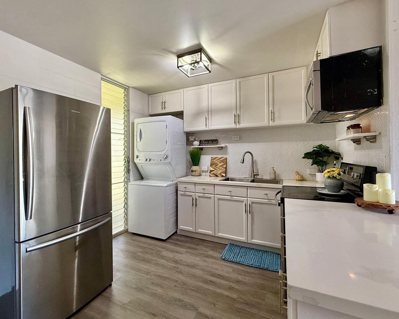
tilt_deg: +1.0
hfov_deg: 89.4
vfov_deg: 77.0
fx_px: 201
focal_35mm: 17
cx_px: 181
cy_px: 155
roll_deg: +0.3
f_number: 2.2
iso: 250
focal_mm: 2.22
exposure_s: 1/120
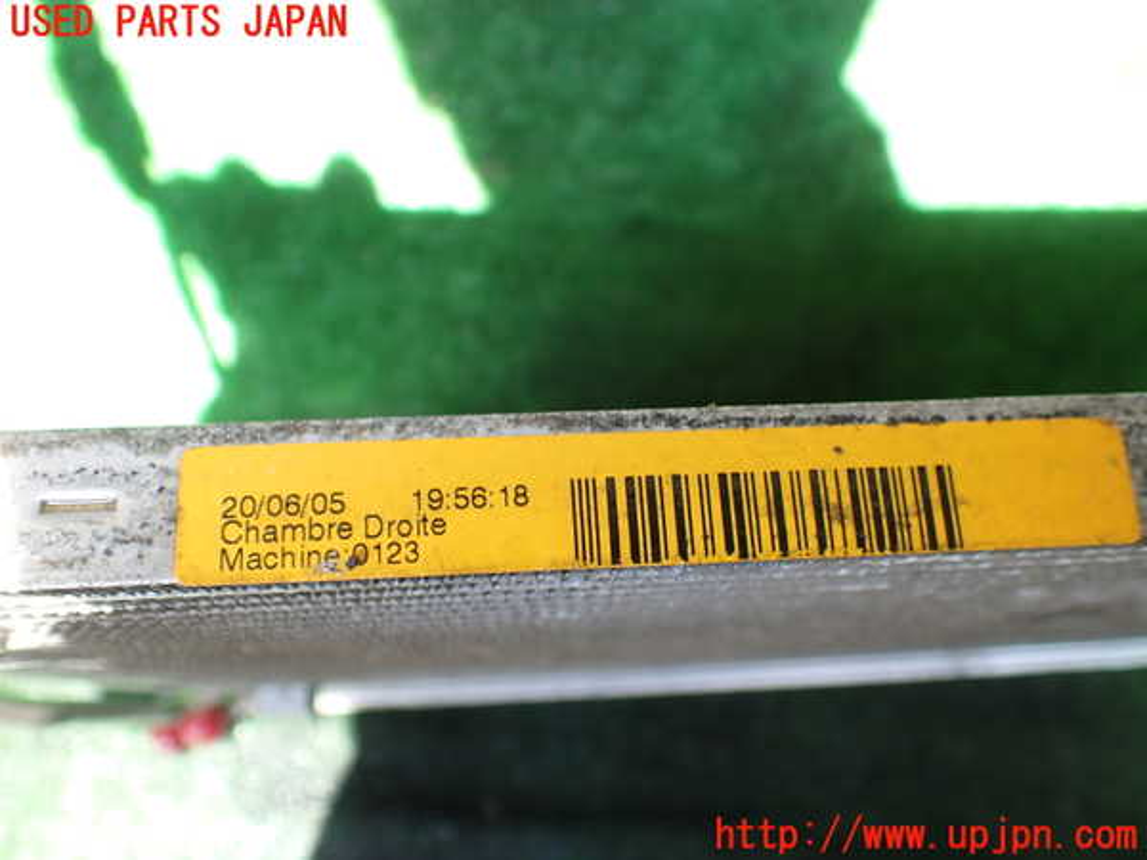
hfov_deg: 60.0
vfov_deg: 46.8
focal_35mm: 30
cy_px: 430
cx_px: 574
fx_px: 994
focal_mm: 5.4
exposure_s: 1/125
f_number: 2.3
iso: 200
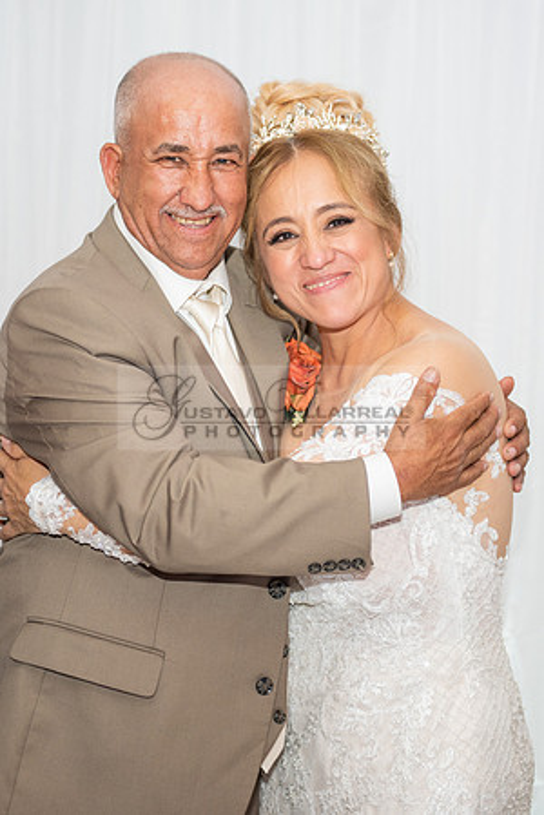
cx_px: 297
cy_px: 405
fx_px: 1979
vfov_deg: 23.3
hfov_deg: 15.6
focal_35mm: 87
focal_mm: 56
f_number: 2.8
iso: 640
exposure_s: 1/125
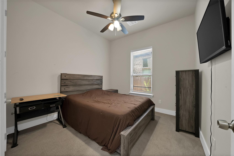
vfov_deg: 90.0
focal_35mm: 12
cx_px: 117
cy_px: 78
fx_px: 78
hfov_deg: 112.6
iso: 640
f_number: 9
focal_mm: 12
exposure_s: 1/3
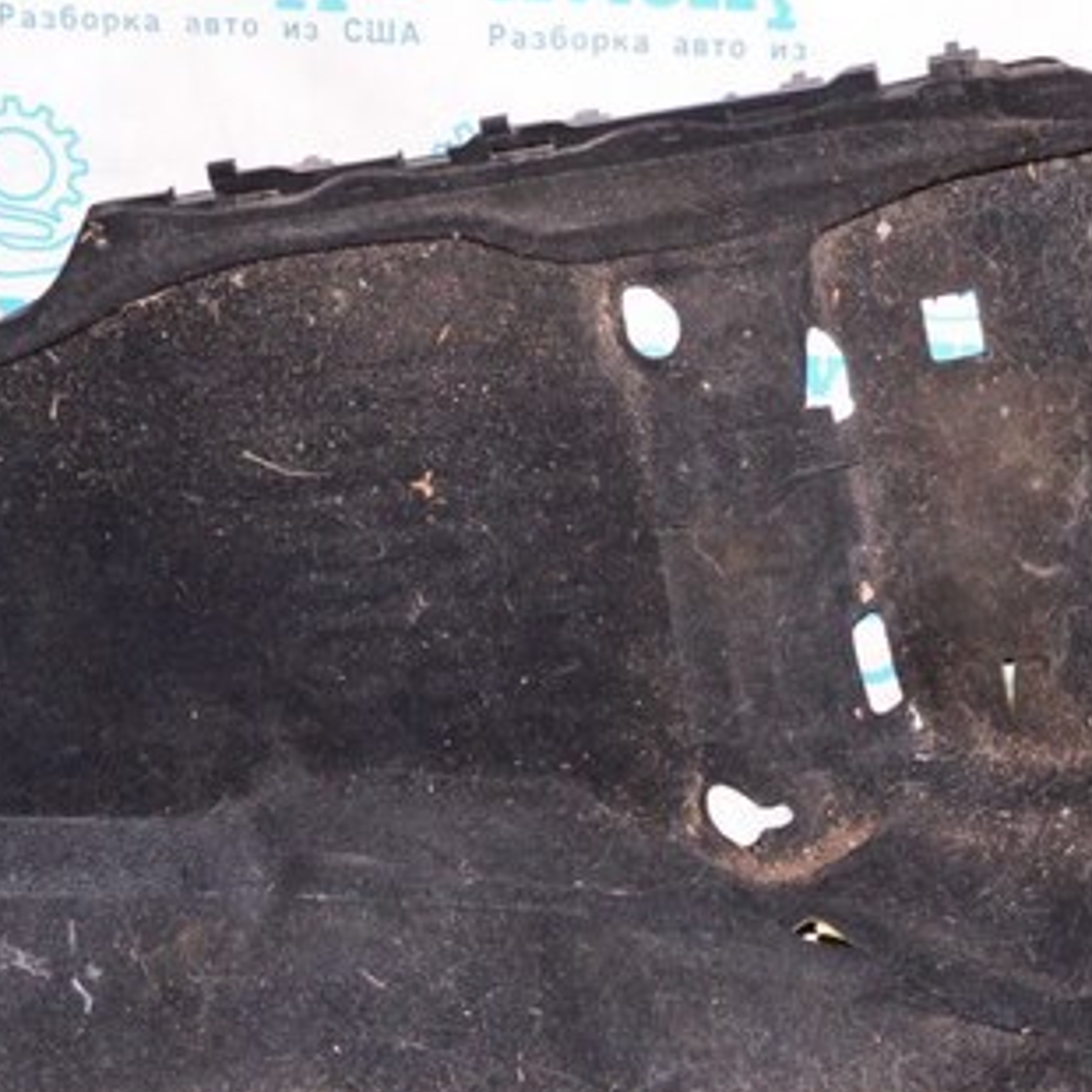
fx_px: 3155
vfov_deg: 19.5
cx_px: 824
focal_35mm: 88
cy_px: 823
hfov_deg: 19.5
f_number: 8
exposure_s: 1/160
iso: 1600
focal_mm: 21
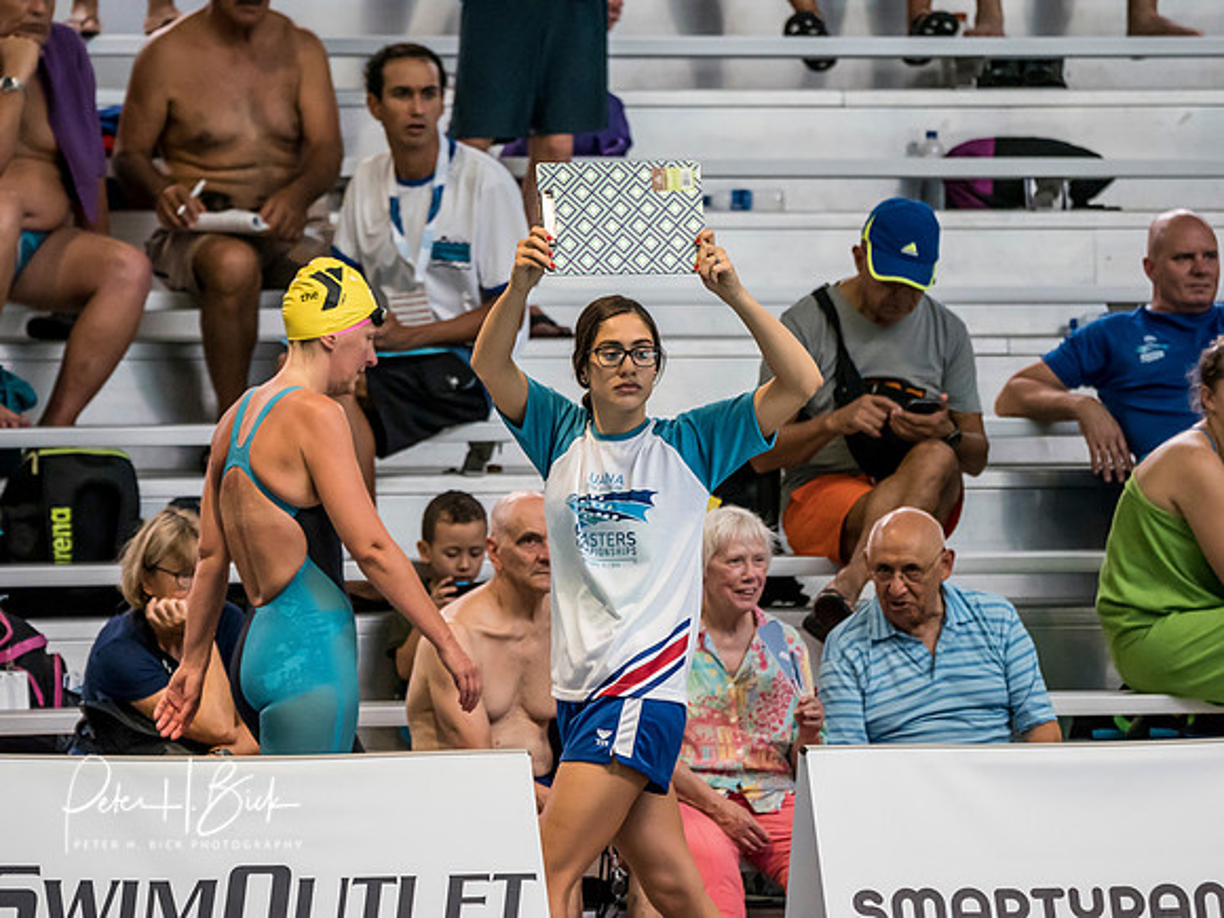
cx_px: 612
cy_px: 459
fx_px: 14179
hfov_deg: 4.9
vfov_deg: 3.7
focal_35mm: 401
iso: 3200
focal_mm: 200
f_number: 2.8
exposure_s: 1/1000
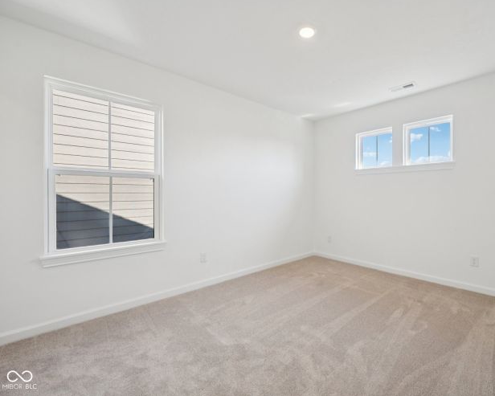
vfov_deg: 80.4
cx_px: 295
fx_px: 234
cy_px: 196
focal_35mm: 16
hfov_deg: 92.0
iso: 100
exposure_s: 1/60
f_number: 7.1
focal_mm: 14
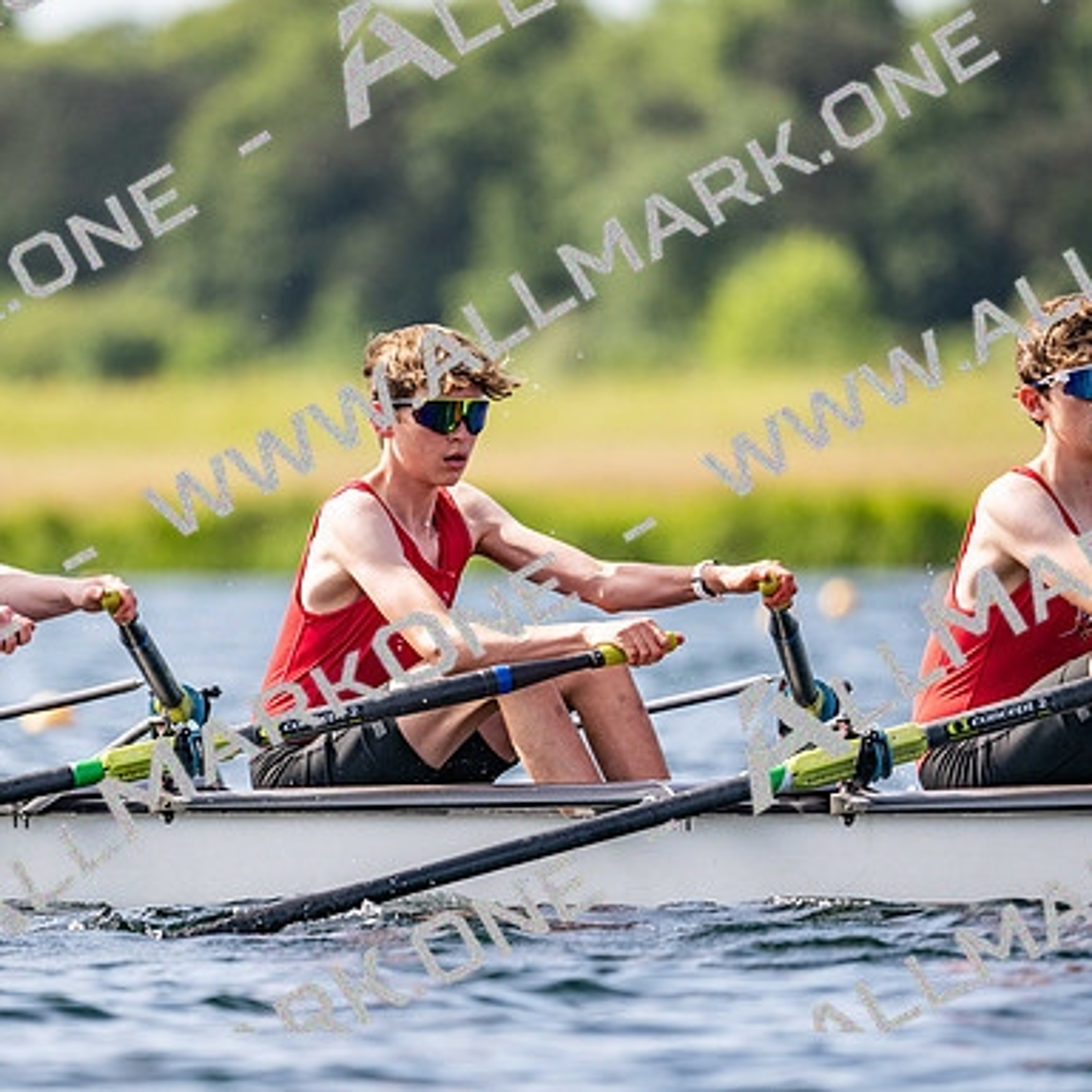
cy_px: 545
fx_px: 18309
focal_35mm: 513
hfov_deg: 3.4
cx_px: 495
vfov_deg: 3.4
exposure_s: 1/2500
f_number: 4.5
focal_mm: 400
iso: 320
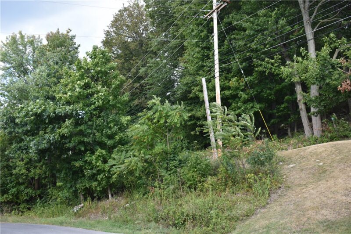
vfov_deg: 36.9
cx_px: 176
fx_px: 351
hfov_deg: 53.1
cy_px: 117
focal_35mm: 36
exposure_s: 1/250
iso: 250
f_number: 5.6
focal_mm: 24
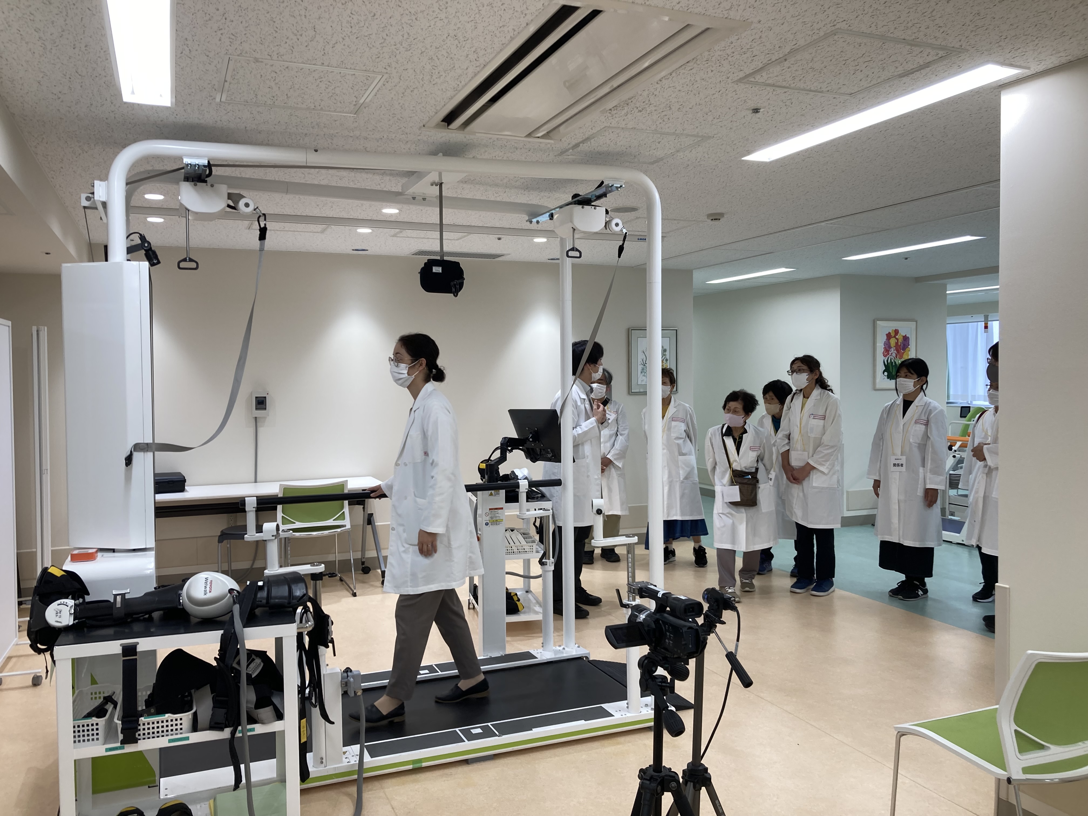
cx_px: 544
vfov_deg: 49.7
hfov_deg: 63.4
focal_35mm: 28
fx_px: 880
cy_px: 408
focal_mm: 3.99
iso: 32
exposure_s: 1/120
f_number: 1.8
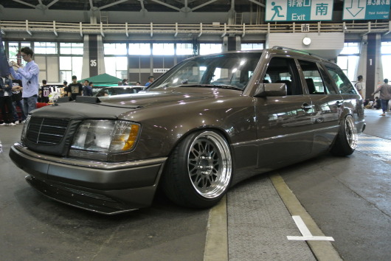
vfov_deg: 43.7
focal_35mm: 30
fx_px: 326
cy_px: 130
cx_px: 196
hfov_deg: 61.9
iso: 800
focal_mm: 11.4
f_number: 3.5
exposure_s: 1/40
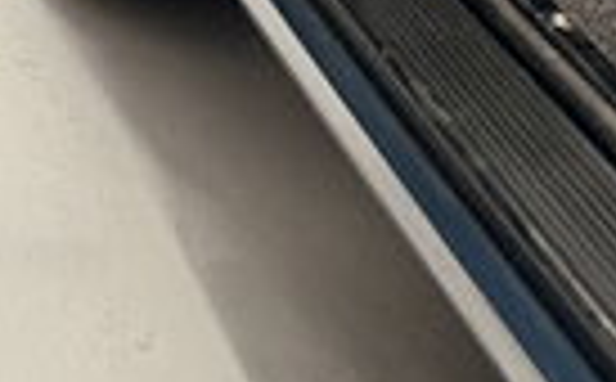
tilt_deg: -7.4
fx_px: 2396
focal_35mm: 143
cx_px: -580
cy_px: -854
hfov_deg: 12.9
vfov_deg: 7.7
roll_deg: +1.1
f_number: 1.78
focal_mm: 6.76
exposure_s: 1/50
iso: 400
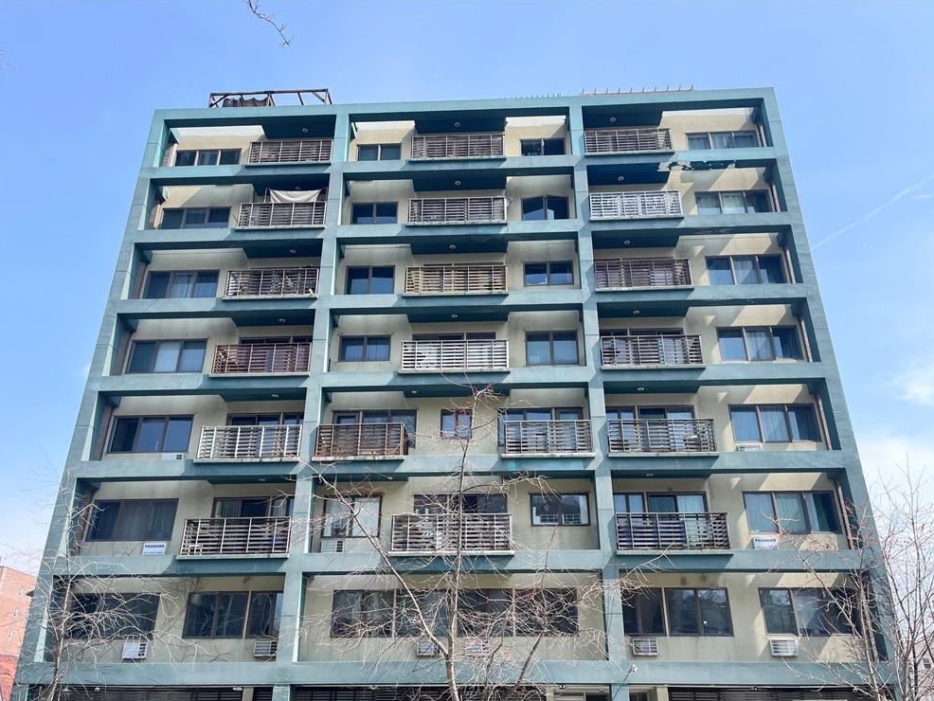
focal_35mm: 27
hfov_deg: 65.3
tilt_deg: +26.5
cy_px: 361
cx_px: 475
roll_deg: +0.4
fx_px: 729
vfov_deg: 51.4
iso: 50
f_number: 1.6
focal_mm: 5.1
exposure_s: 1/2062
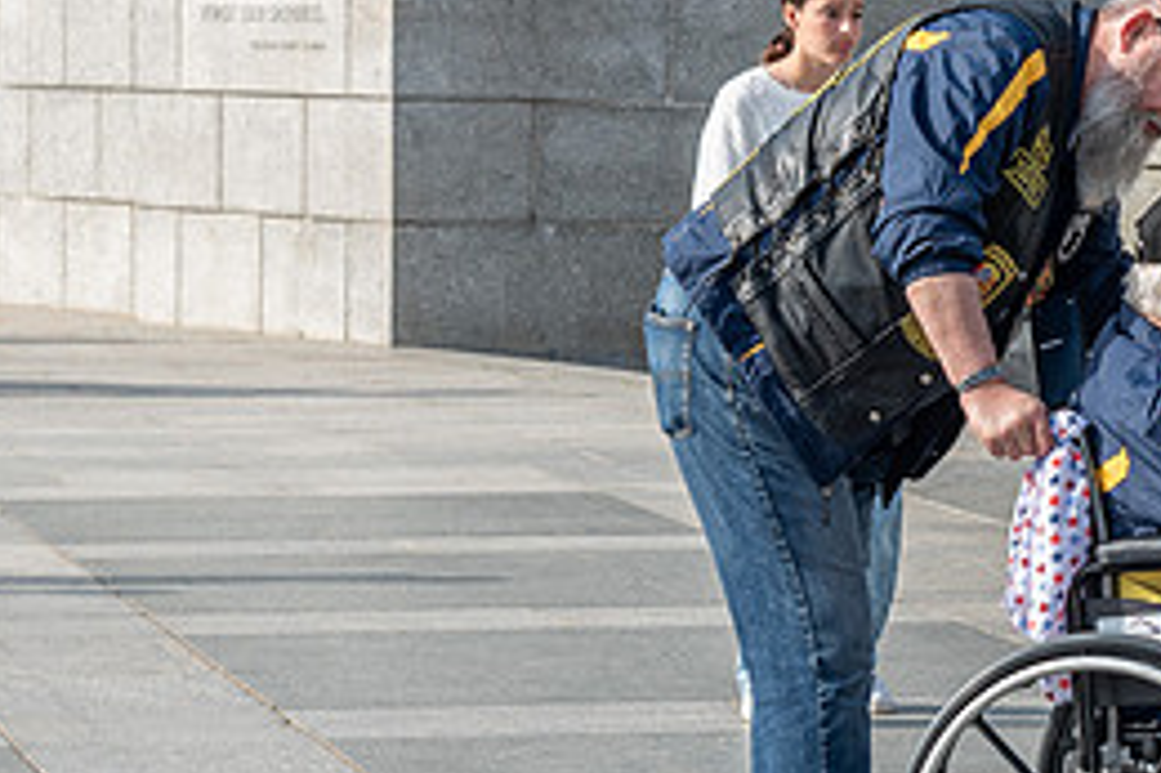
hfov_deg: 10.1
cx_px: 1139
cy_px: 517
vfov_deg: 6.8
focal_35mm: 202
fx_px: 6510
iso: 100
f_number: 8
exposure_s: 1/125
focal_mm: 58
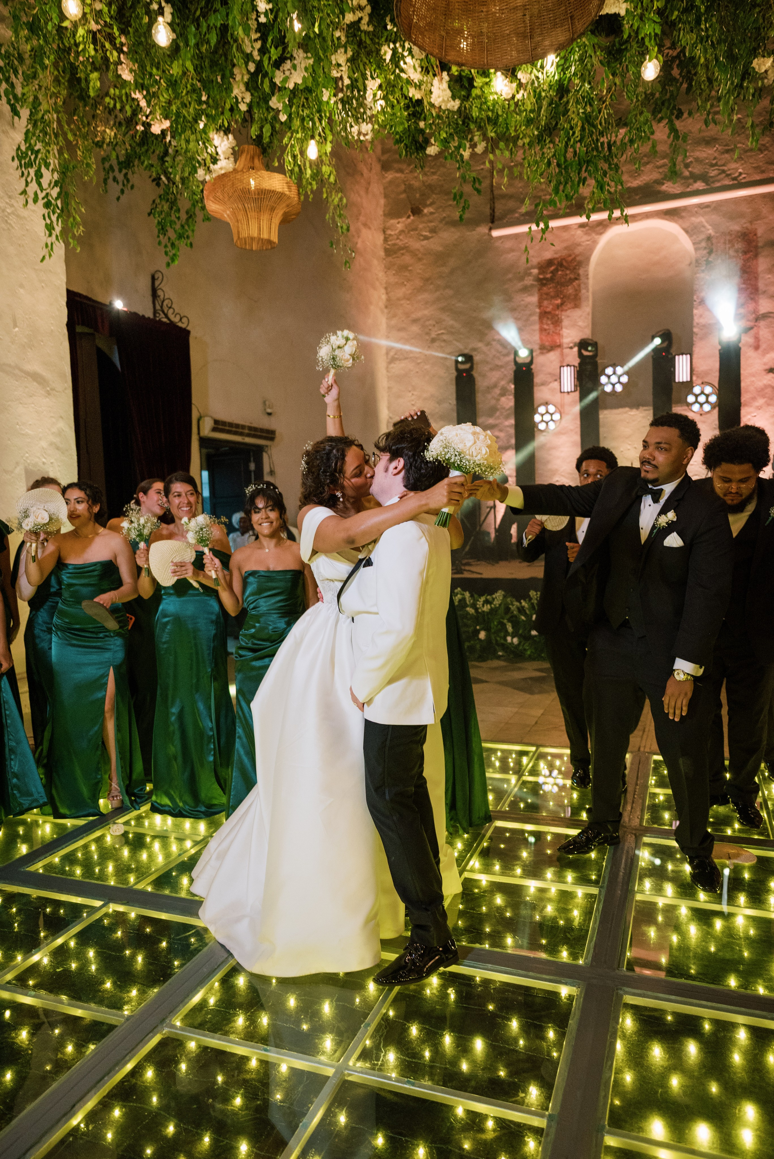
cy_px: 580
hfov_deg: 53.2
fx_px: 773
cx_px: 387
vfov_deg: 73.7
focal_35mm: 24
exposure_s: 1/200
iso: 2000
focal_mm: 24
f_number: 2.8
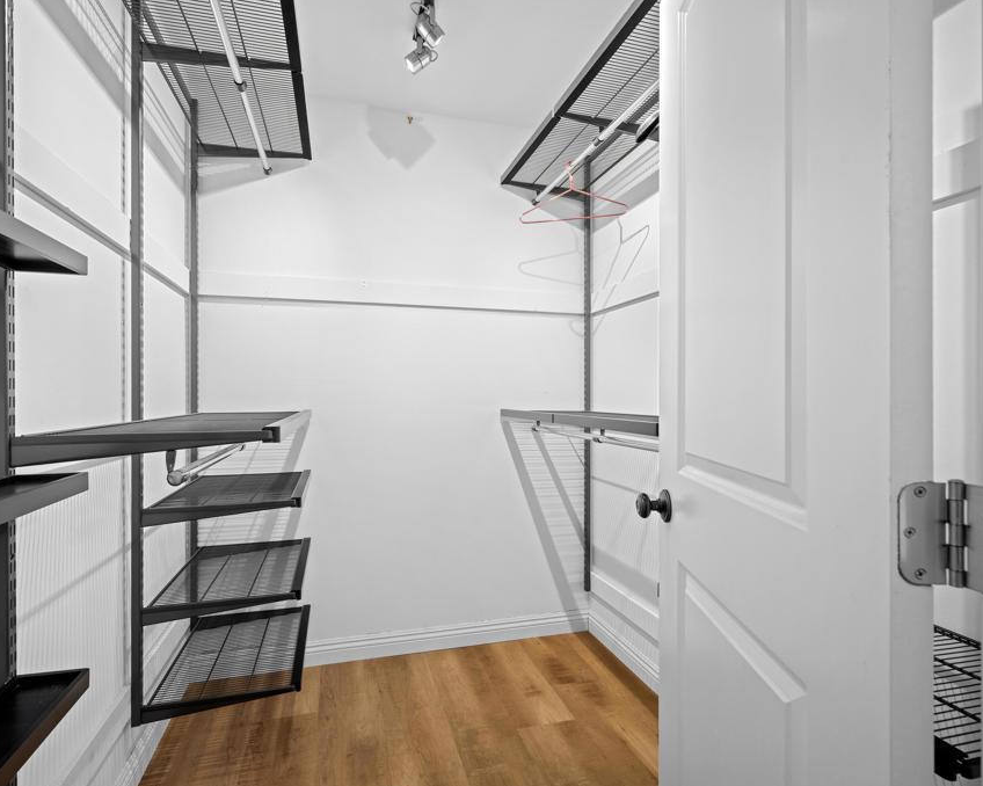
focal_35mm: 18
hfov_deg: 87.7
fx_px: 511
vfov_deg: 75.1
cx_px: 467
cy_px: 392
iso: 125
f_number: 8
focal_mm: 15.5
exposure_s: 1/1.67
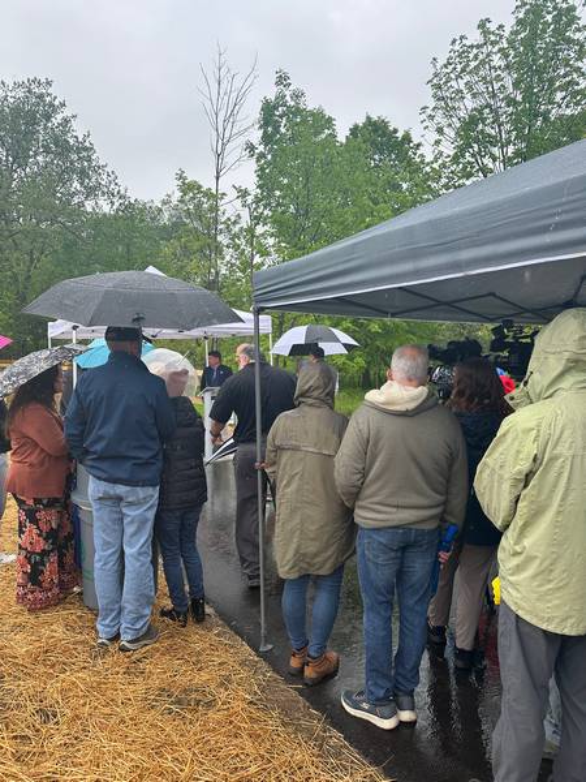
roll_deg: -0.4
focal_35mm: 24
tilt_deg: -4.3
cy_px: 391
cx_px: 293
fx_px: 542
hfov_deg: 56.8
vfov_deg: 71.6
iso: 80
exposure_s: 1/918
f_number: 1.78
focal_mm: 6.86
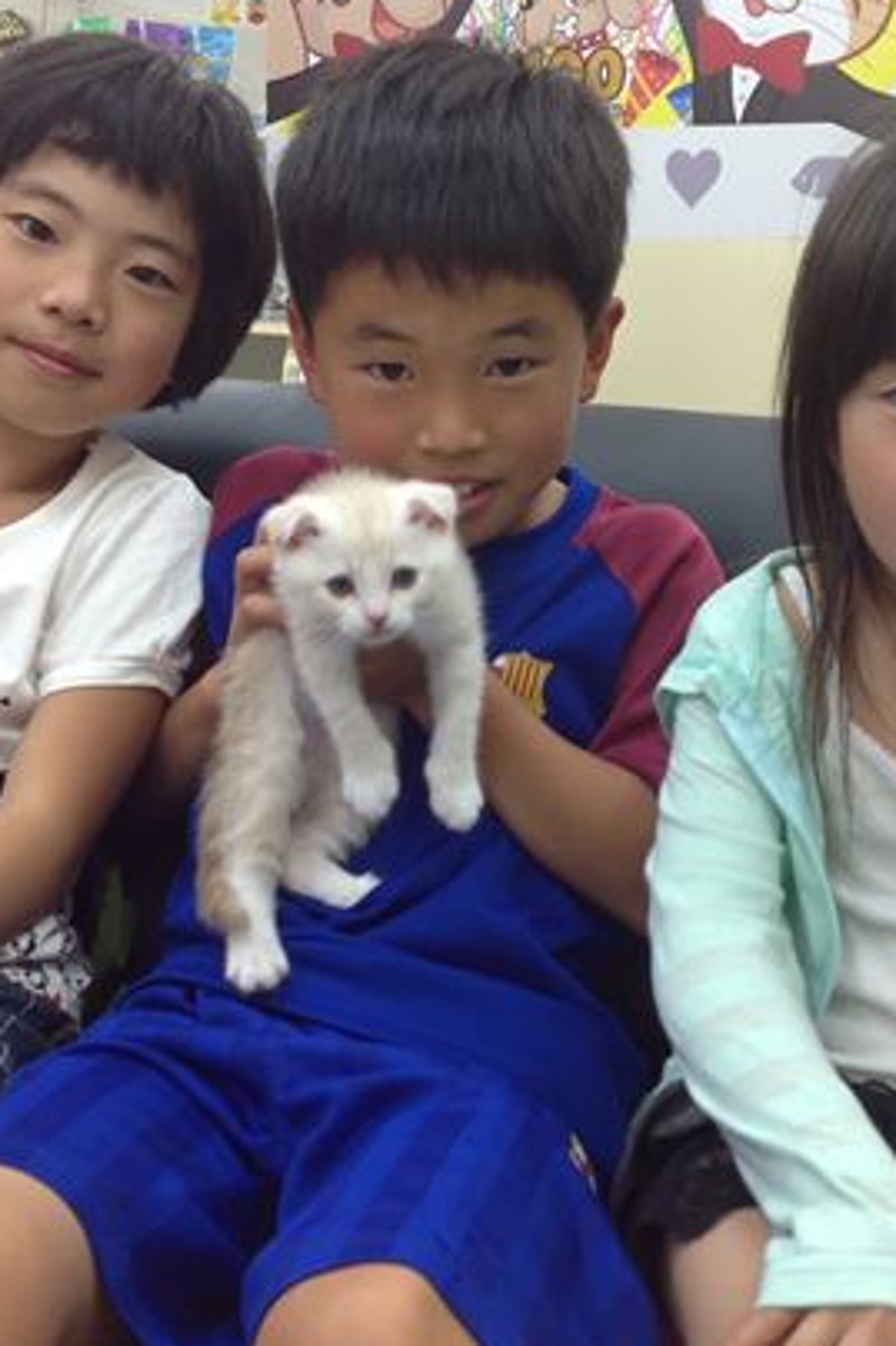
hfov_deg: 25.0
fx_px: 2018
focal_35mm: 54
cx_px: 490
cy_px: 643
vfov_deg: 36.9
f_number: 2.4
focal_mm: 4.28
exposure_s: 1/17
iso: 50
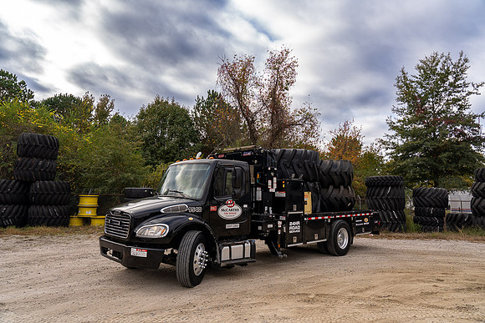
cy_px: 162
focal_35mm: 24
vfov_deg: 53.2
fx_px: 323
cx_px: 242
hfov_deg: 73.7
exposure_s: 1/125
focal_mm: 24
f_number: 5.6
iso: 100
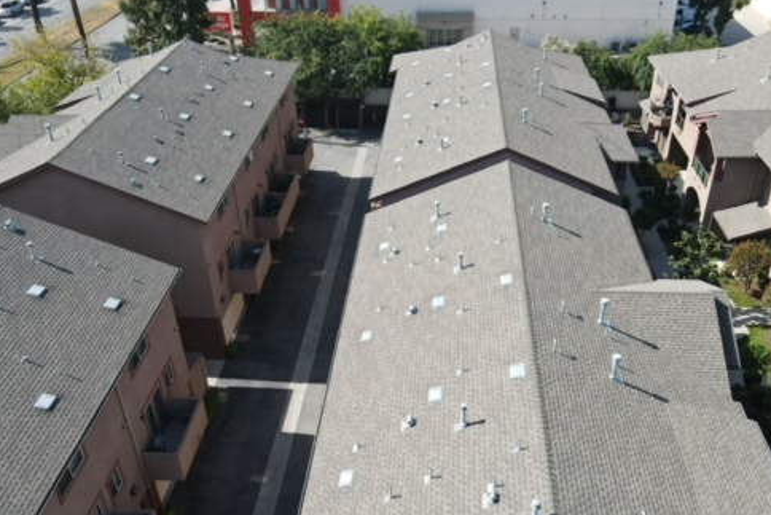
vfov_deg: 39.6
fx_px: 707
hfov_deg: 57.1
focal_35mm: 33
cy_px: 340
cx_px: 429
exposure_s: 1/320
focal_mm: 4.5
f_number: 2.8
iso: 100
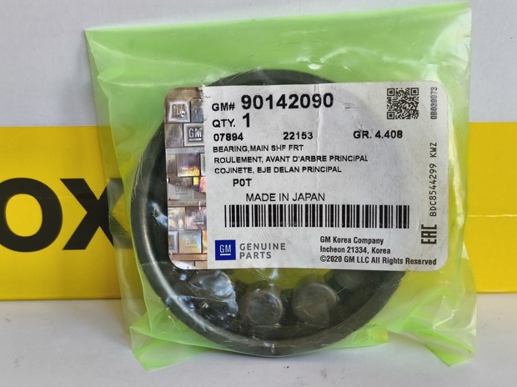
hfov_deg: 30.3
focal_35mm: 64
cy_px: 195
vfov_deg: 22.9
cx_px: 265
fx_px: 955
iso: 320
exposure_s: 1/100
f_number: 1.65
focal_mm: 6.18
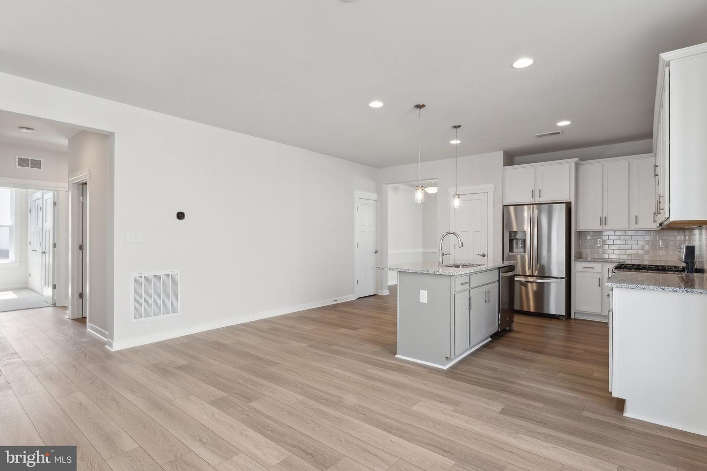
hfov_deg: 90.0
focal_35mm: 18
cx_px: 354
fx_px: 353
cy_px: 236
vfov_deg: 67.4
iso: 200
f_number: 9
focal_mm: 12
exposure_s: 1/10
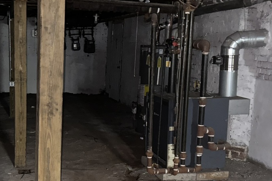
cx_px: 66
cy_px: 127
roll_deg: -1.1
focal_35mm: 57
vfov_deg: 23.6
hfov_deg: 34.3
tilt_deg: -11.2
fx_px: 431
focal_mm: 5.7
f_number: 1.5
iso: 500
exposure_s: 1/7
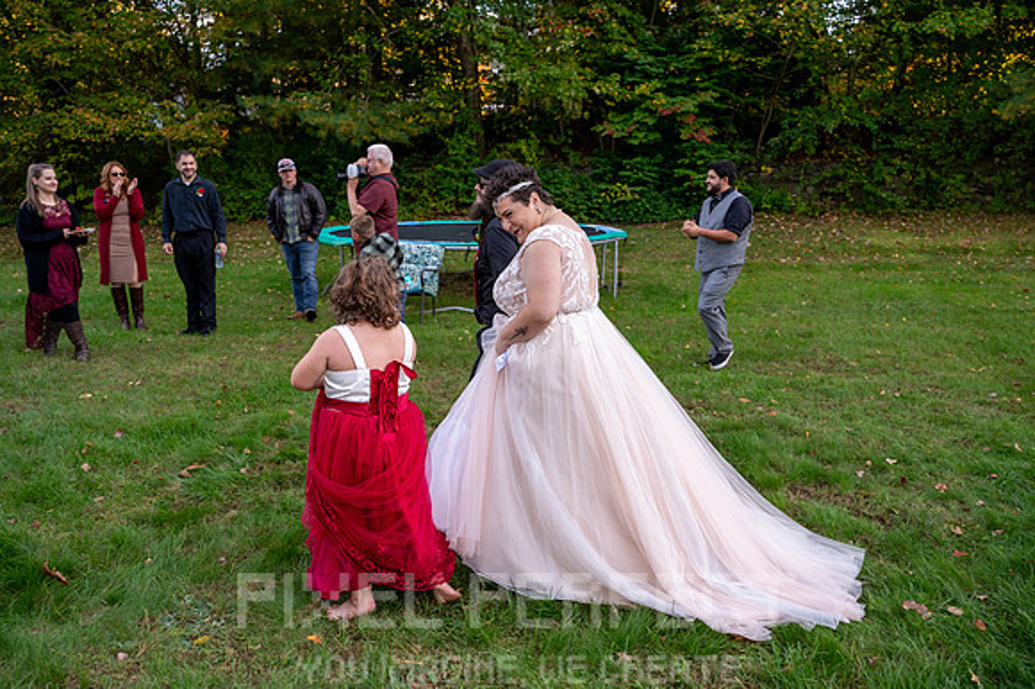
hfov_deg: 62.0
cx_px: 518
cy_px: 344
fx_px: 862
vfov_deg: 43.6
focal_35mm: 30
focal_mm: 30
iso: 500
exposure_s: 1/200
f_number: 4
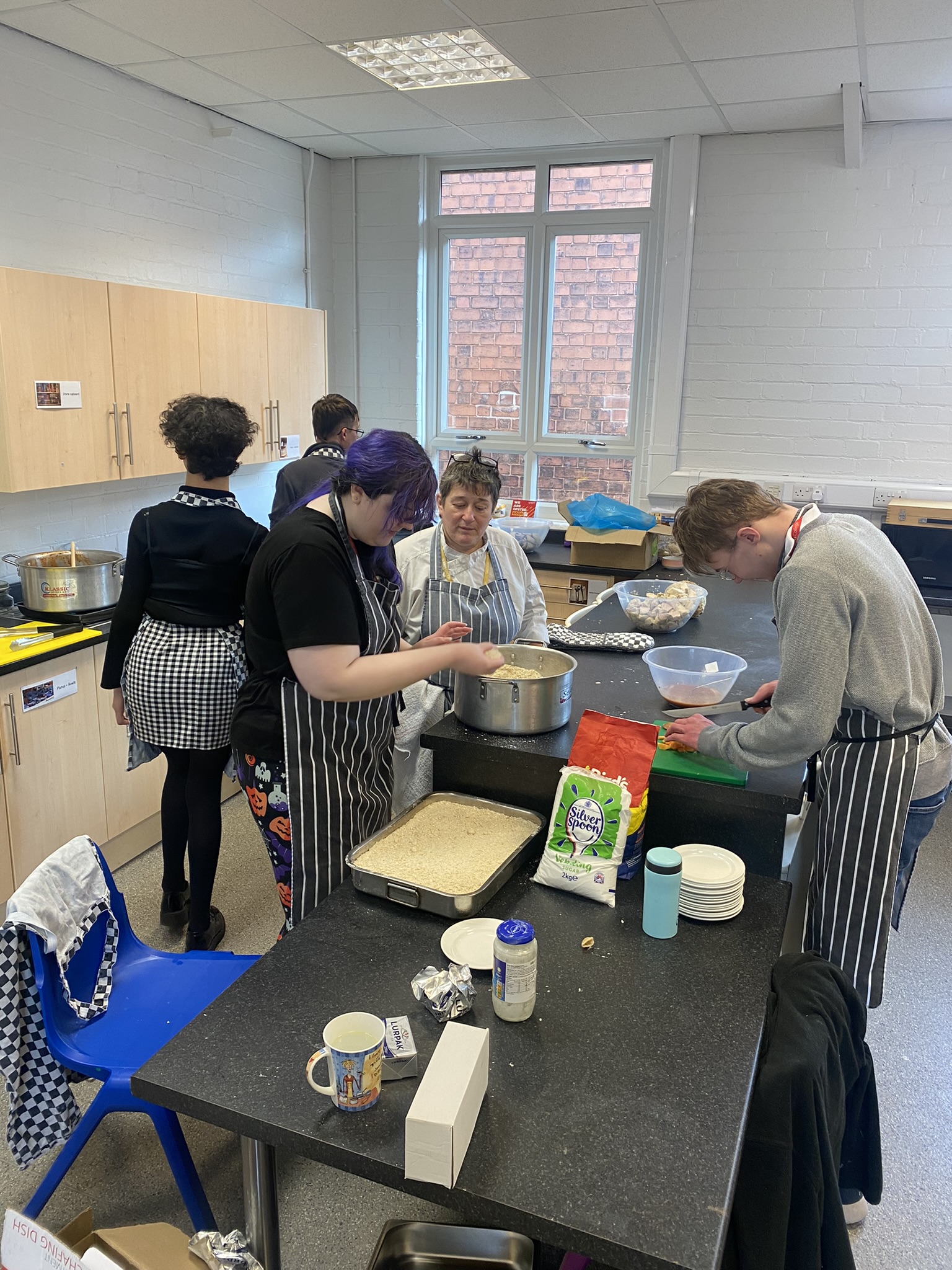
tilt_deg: -13.3
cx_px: 476
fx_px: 953
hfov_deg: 53.1
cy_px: 635
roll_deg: -2.2
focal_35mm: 26
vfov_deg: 67.3
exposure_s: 1/50
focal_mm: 4.25
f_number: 1.8
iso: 64
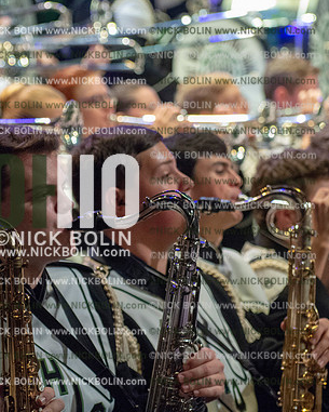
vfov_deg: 9.7
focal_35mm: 200
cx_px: 63
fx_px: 2433
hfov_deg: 7.7
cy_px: 205
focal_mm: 140
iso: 8000
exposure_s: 1/400
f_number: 5.6
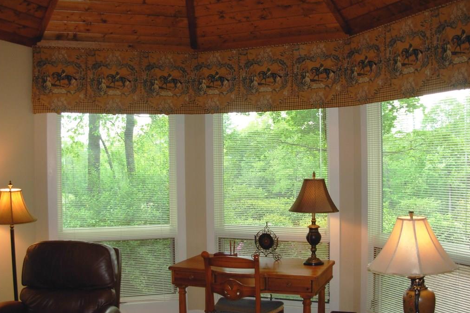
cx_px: 234
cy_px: 153
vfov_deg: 33.4
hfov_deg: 48.5
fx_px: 522
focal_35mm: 40
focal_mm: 6.3
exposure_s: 1/62.1
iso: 79
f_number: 2.9
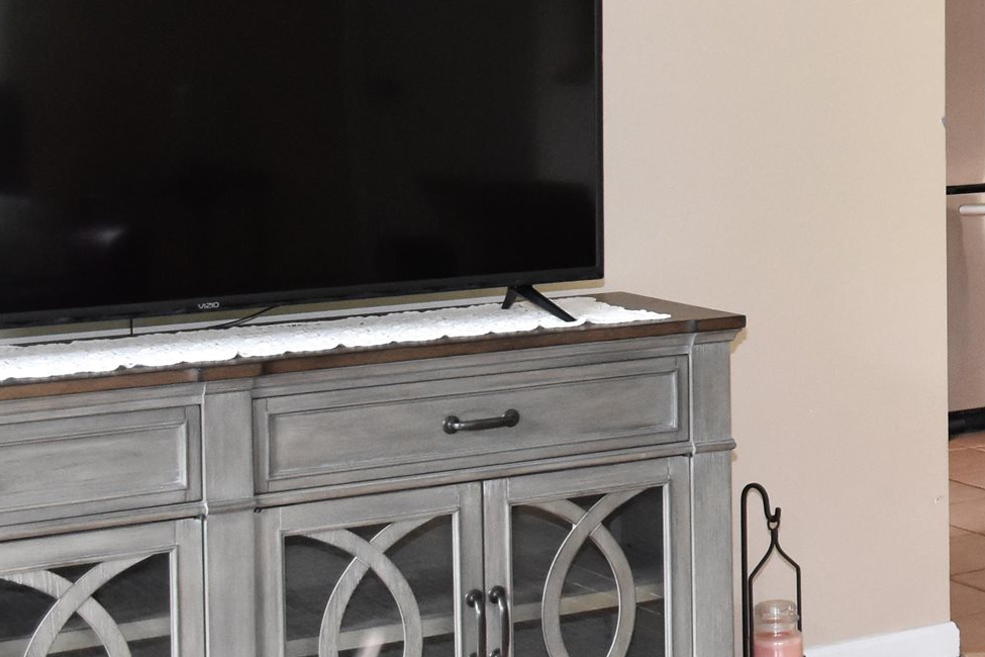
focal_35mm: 104
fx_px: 2845
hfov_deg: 18.3
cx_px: 1291
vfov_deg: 13.0
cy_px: 28
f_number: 4
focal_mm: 22
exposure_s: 1/60
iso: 1400
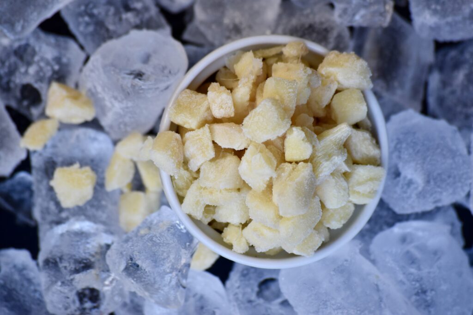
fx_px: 2661
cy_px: 158
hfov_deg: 10.2
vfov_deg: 6.8
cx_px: 236
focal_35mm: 202
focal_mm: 135
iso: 800
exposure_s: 1/500
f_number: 4.8
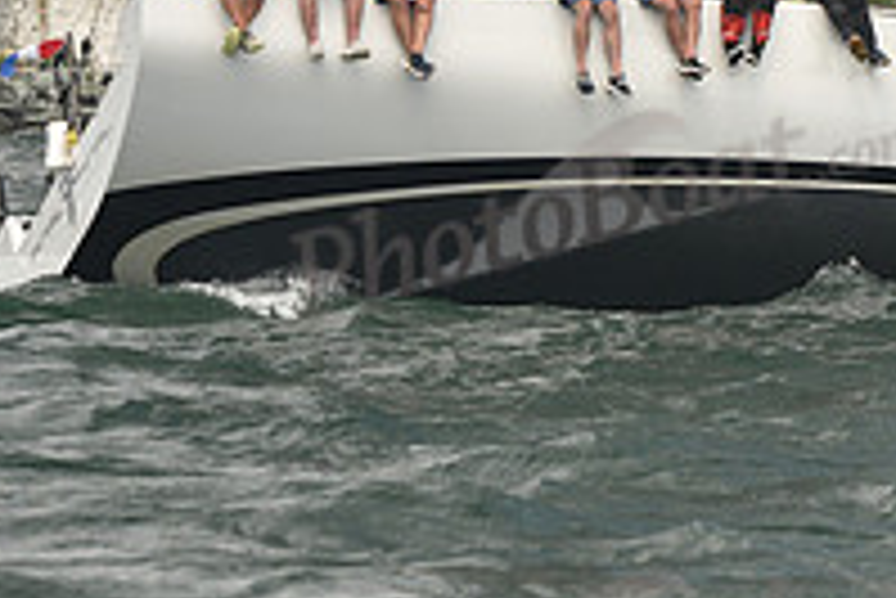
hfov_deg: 6.3
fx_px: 8119
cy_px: -92
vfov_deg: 4.2
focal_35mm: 326
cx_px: 1162
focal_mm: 112
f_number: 5
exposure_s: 1/640
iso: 250
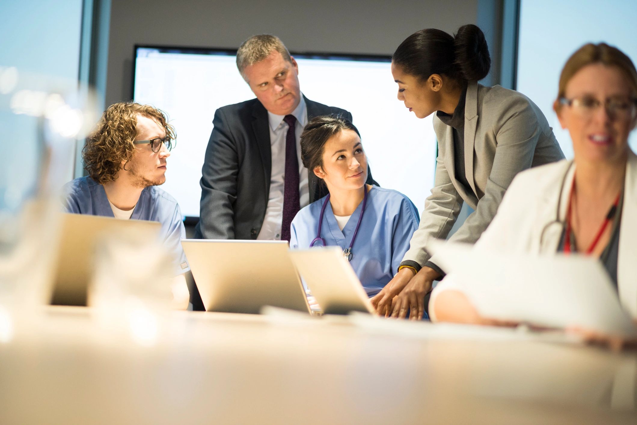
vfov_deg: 16.1
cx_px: 318
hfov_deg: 23.9
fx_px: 1504
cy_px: 212
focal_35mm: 85
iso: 1250
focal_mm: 85
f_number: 2
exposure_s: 1/500
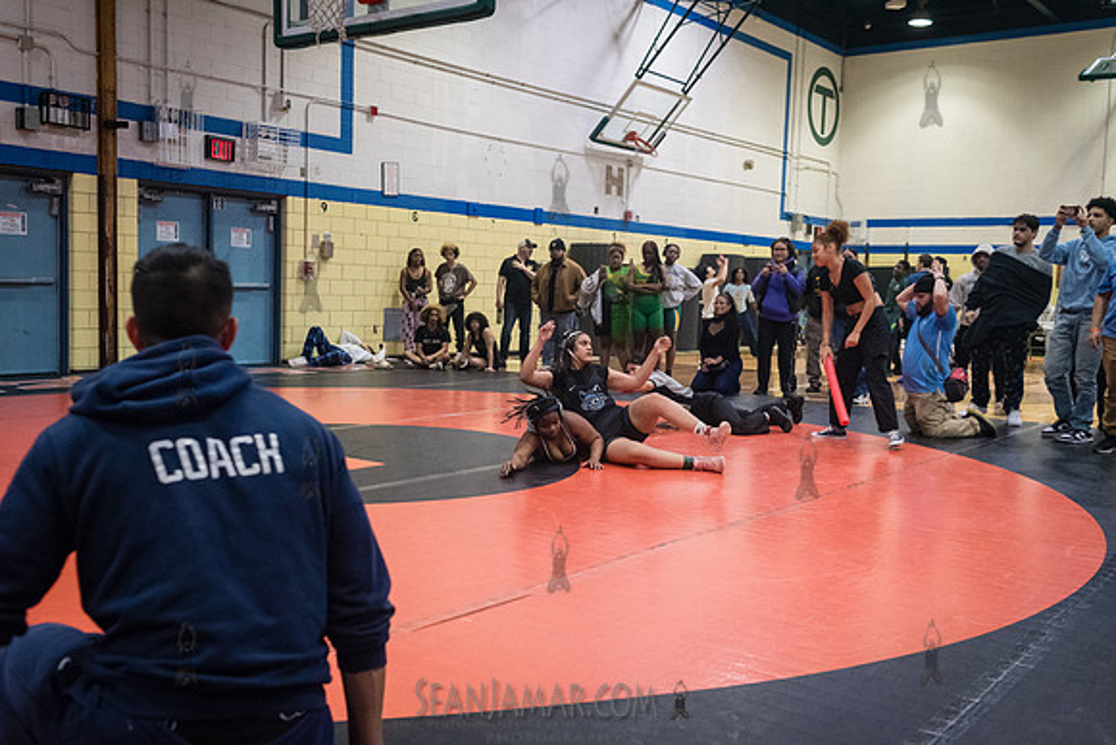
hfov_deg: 54.4
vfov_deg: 37.9
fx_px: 1085
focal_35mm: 35
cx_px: 558
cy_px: 372
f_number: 4
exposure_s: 1/400
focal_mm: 35
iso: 8000
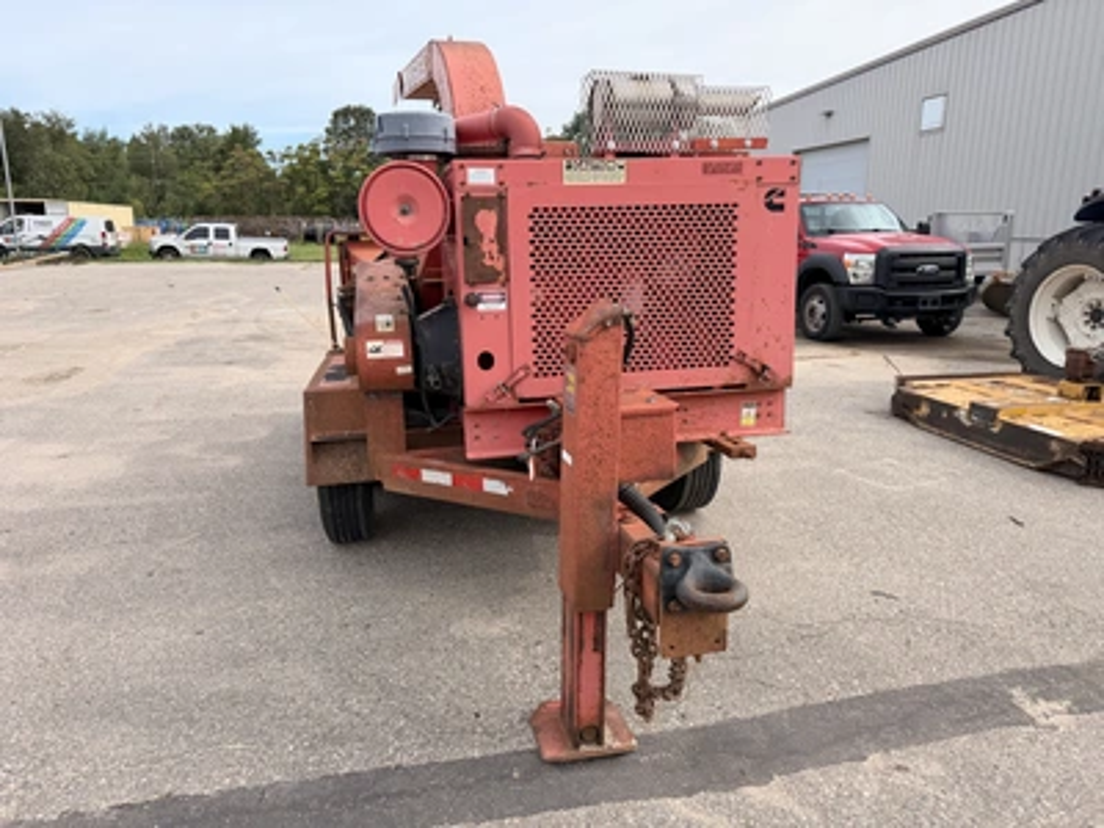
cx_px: 552
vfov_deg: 56.8
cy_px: 414
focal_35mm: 24
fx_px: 765
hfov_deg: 71.6
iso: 100
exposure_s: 1/2232
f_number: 1.78
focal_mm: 6.76
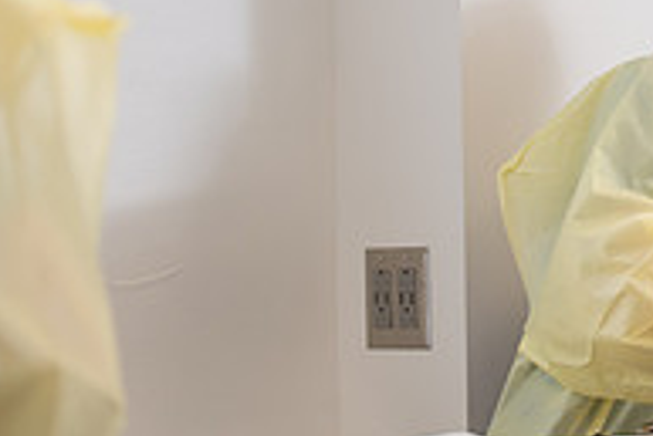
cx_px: 785
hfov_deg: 9.7
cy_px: -66
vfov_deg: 6.5
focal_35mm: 210
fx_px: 3812
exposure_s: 1/200
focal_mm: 70
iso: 250
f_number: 2.8
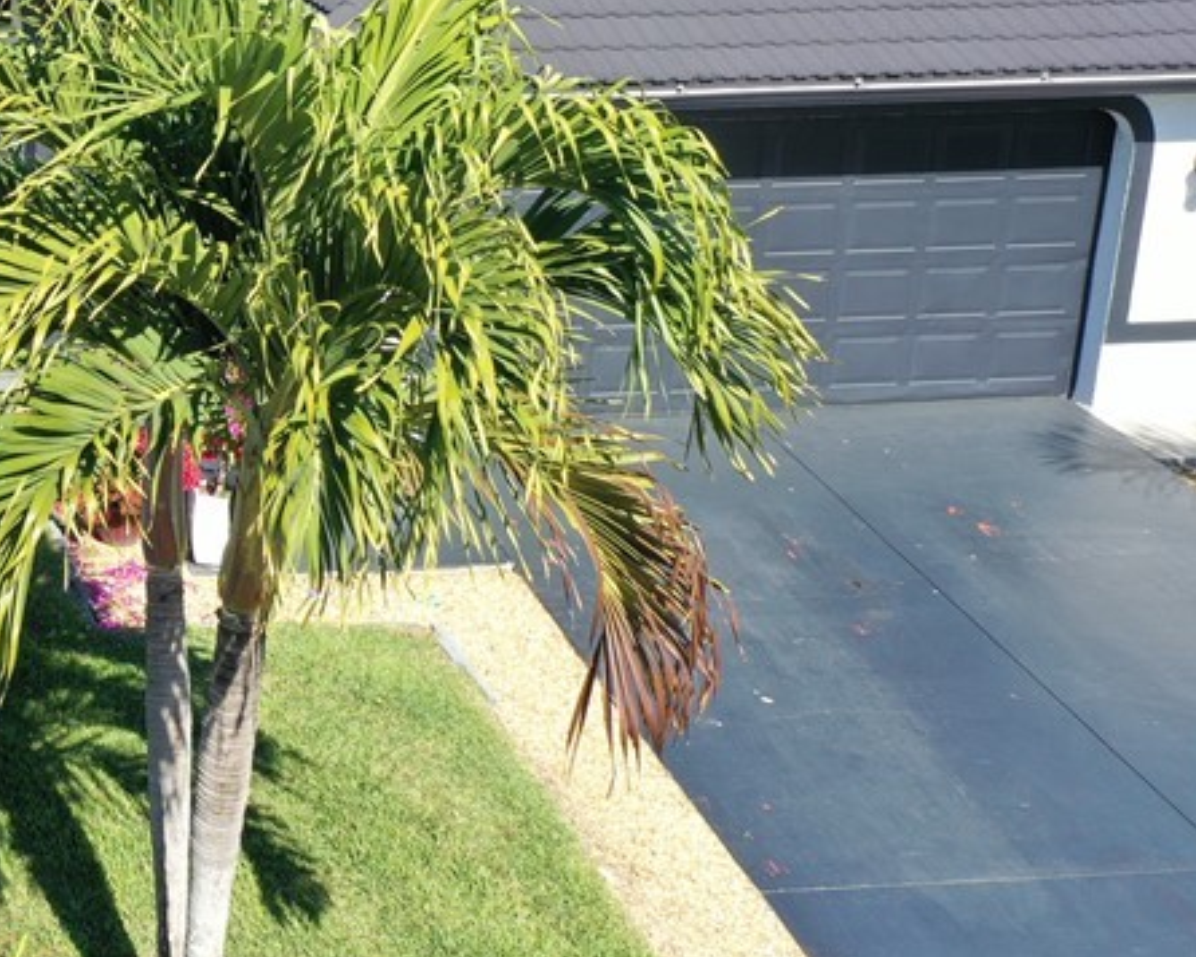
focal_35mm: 64
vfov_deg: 23.7
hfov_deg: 26.5
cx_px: -215
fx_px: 2266
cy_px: 306
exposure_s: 1/320
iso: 100
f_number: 5
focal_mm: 10.26
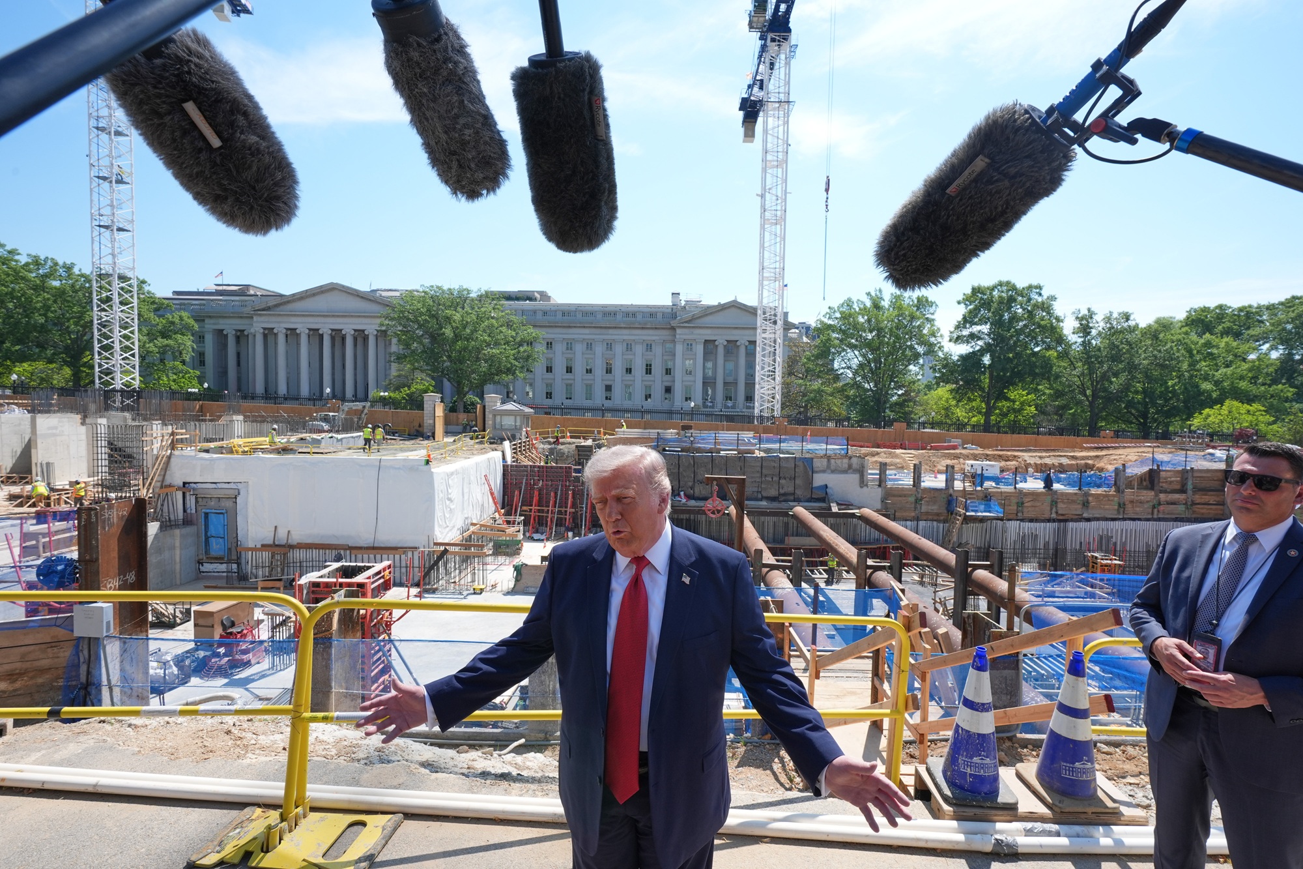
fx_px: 615
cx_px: 652
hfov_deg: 93.3
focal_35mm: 17
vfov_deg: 70.4
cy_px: 434
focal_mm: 17
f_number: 10
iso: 400
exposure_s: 1/400
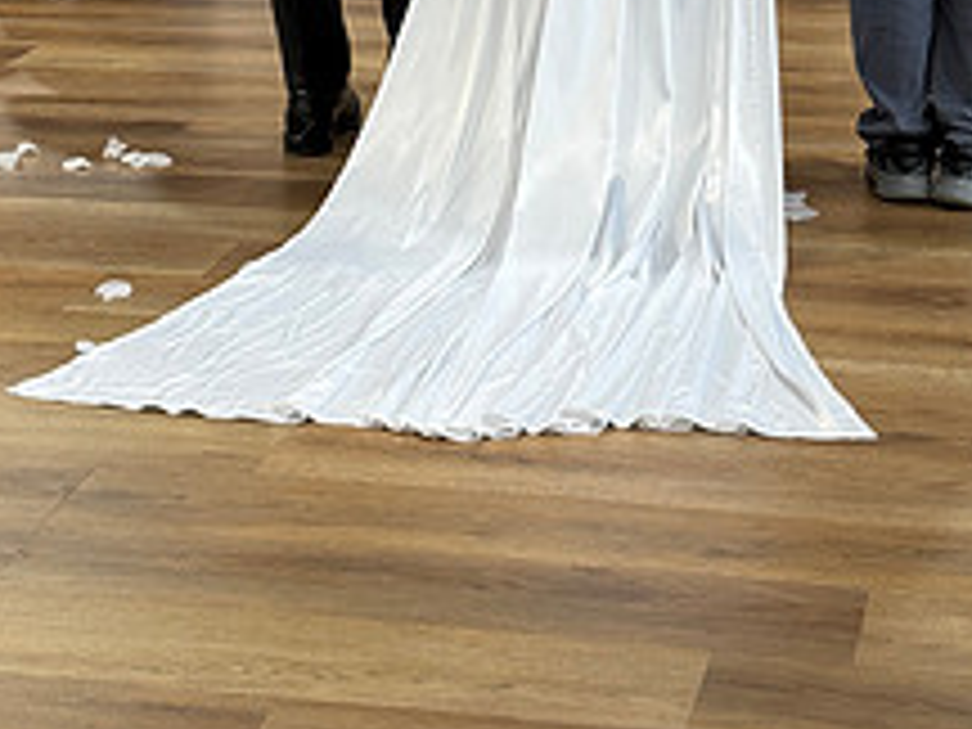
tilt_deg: -7.2
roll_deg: -0.1
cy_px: -212
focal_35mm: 100
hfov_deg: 19.6
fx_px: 2808
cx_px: 565
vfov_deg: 14.2
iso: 100
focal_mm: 6.76
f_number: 1.78
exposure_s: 1/60
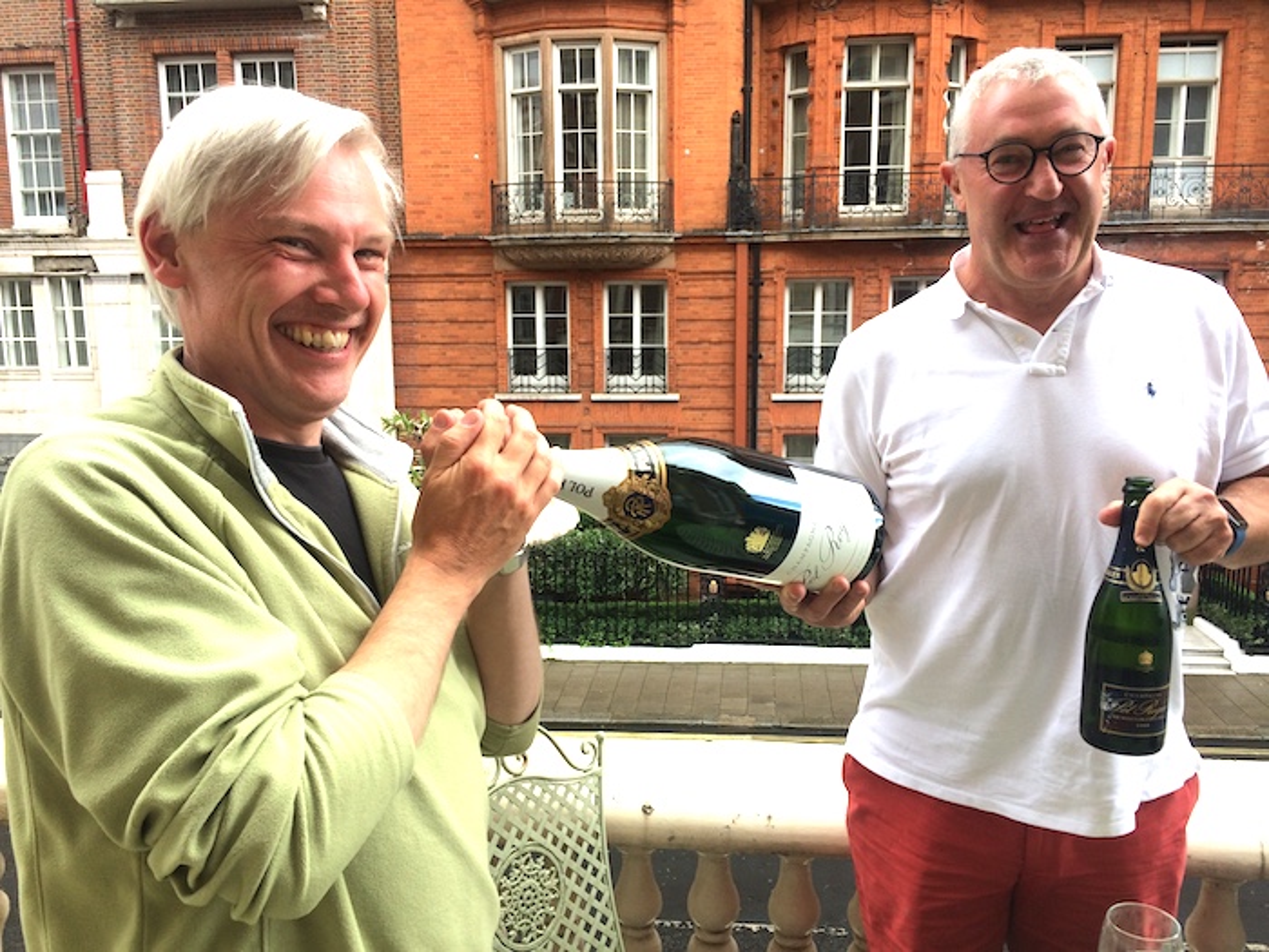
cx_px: 634
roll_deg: +1.5
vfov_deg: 48.2
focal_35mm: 29
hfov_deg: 61.7
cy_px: 476
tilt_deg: -12.1
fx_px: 1063
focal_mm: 4.15
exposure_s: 1/273
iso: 32
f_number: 2.2
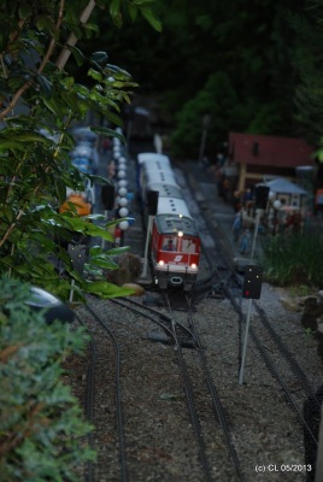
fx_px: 2112
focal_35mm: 158
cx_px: 162
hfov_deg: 8.7
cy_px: 241
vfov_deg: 13.0
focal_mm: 105
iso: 220
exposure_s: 1/60
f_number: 5.6
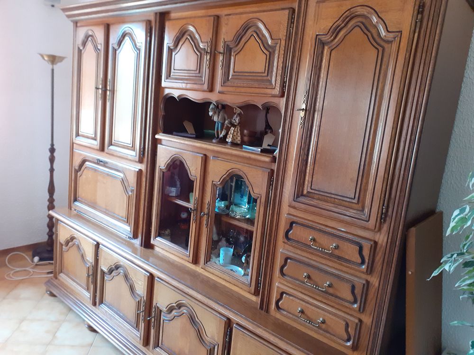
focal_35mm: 27
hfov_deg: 65.3
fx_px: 370
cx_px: 237
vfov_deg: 51.4
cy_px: 178
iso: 250
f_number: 1.9
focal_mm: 3.6
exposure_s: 1/33
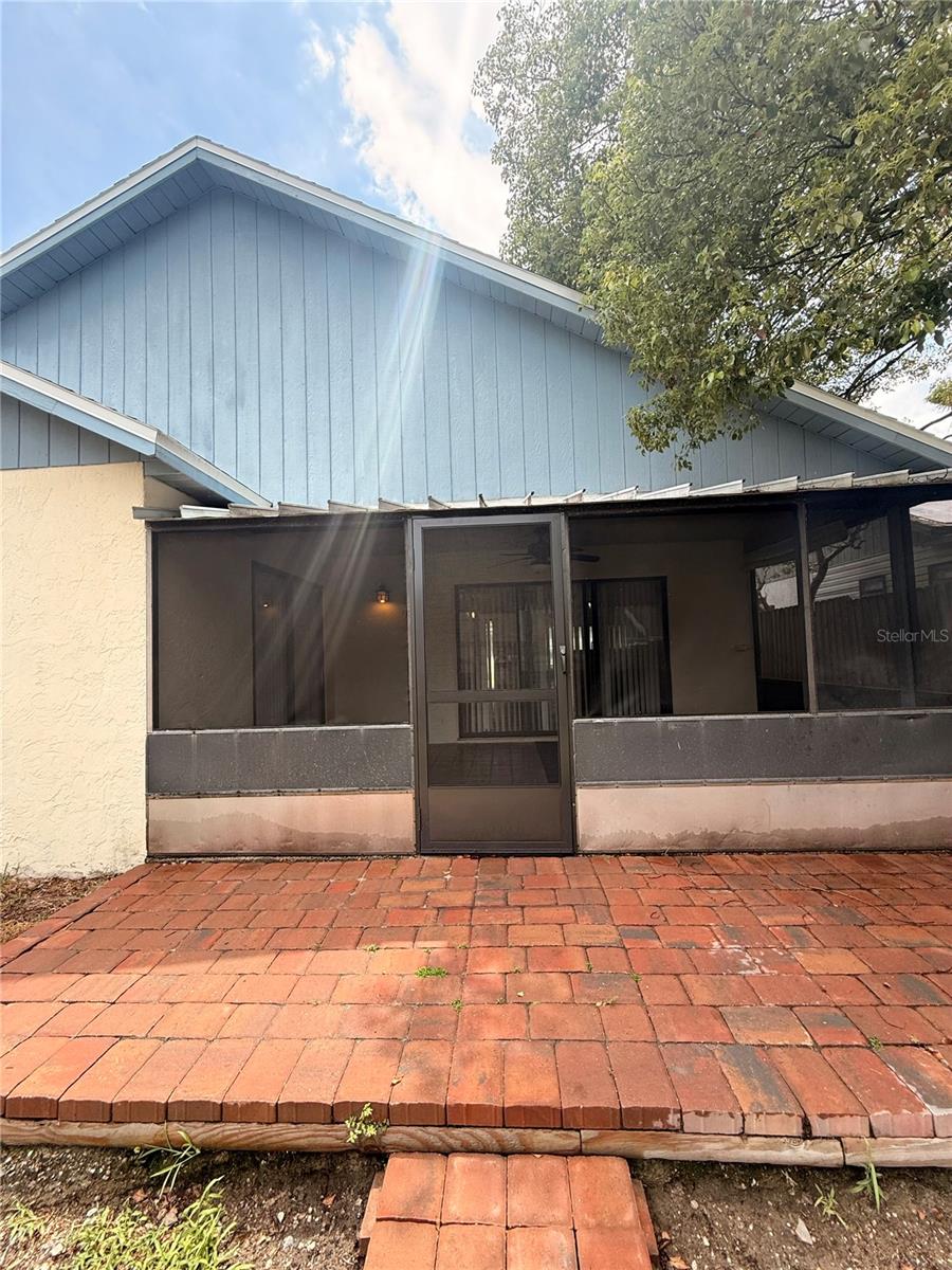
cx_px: 476
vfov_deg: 102.1
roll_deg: +1.1
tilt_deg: +4.5
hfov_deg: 85.7
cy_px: 635
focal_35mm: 14
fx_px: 513
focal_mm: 2.22
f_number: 2.2
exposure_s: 1/390
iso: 50
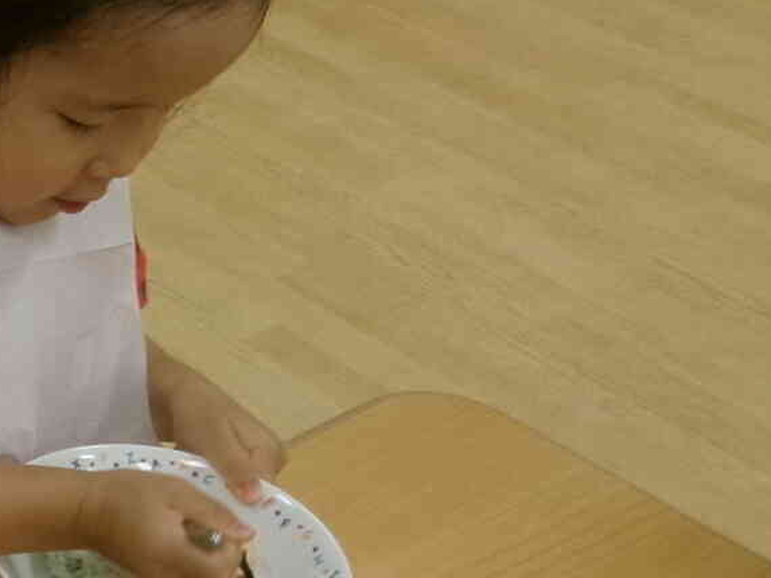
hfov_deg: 17.0
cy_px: 535
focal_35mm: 100
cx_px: -505
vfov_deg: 14.6
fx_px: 2228
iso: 100
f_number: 3.9
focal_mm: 5.1
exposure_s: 1/56
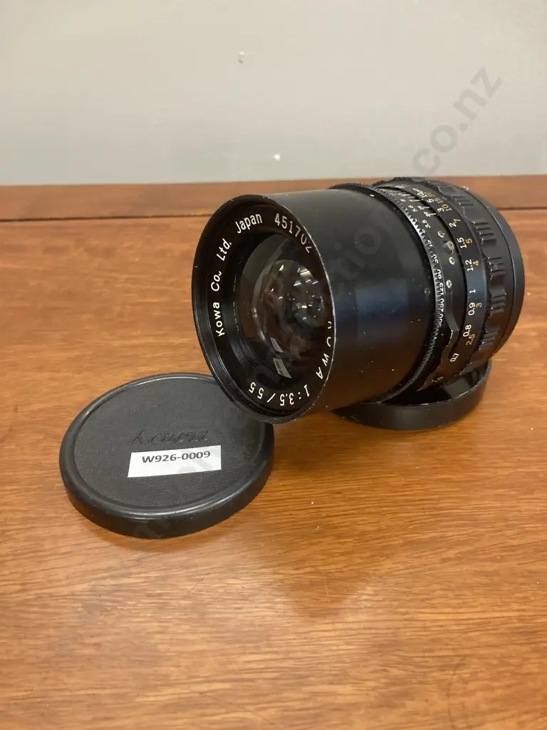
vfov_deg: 63.4
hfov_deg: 49.7
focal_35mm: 28
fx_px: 590
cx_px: 274
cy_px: 365
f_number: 1.8
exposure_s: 1/50
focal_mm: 3.99
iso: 320
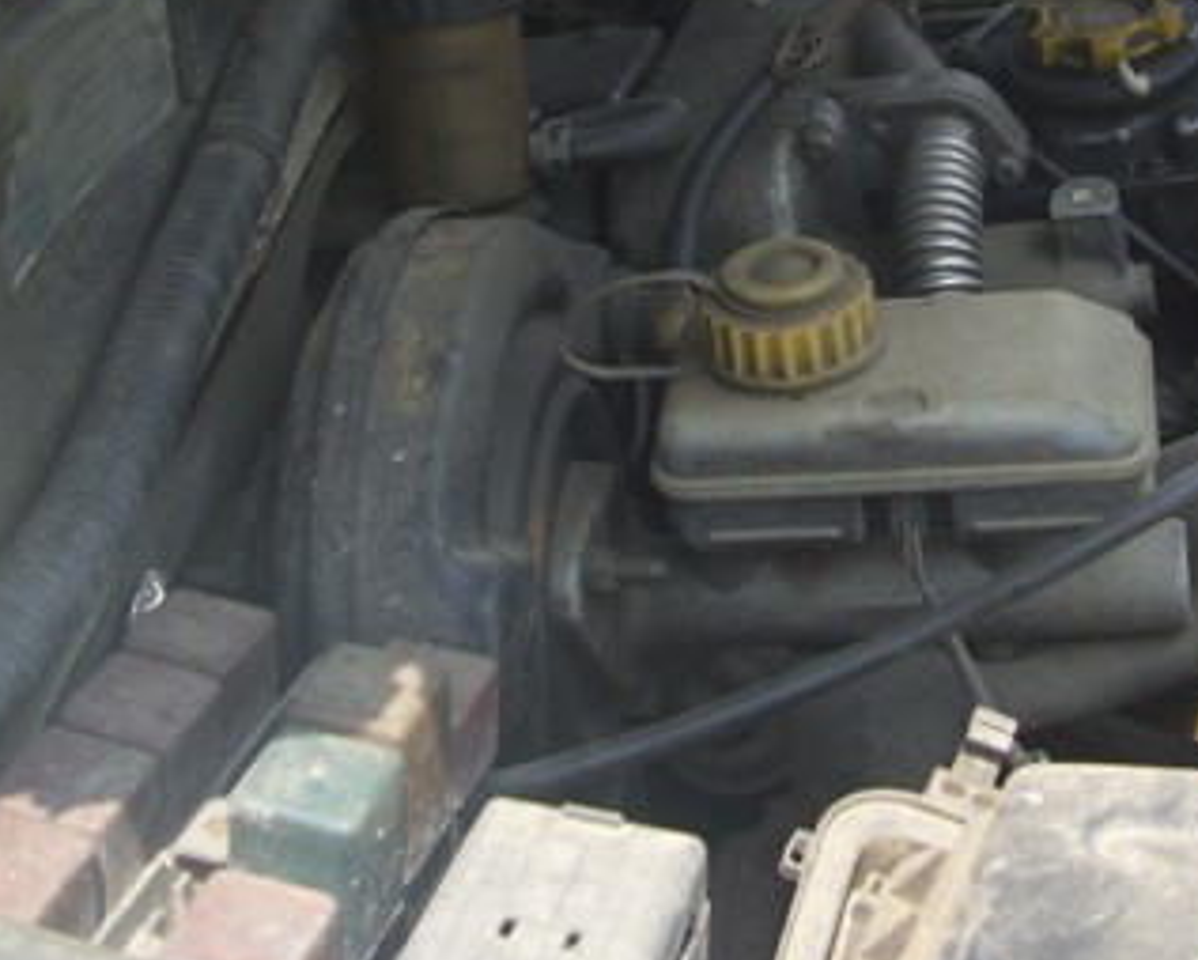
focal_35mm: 67
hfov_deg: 27.9
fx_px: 2377
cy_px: 129
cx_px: 892
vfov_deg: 22.4
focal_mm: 5.7
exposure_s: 1/400
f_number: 2.9
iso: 80
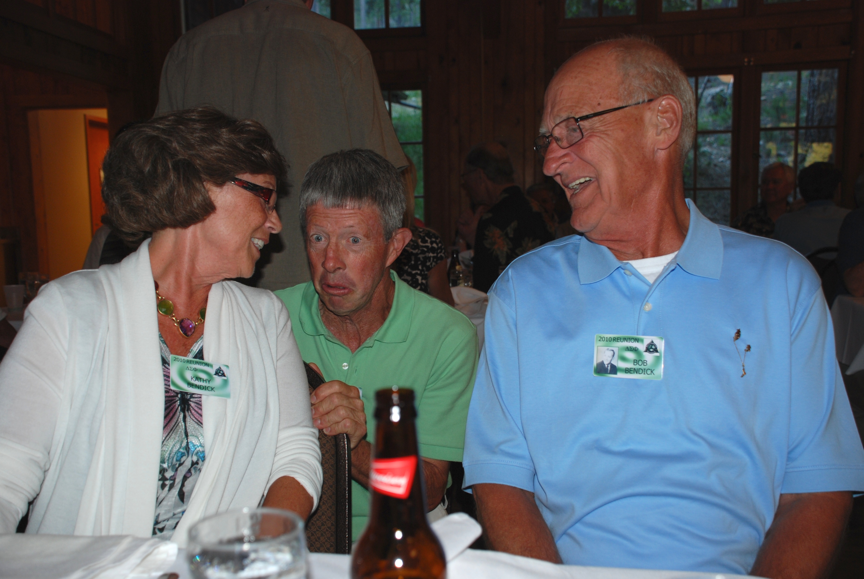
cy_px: 290
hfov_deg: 49.5
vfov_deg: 34.3
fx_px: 937
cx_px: 432
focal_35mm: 39
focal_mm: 26
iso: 200
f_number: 4
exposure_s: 1/60
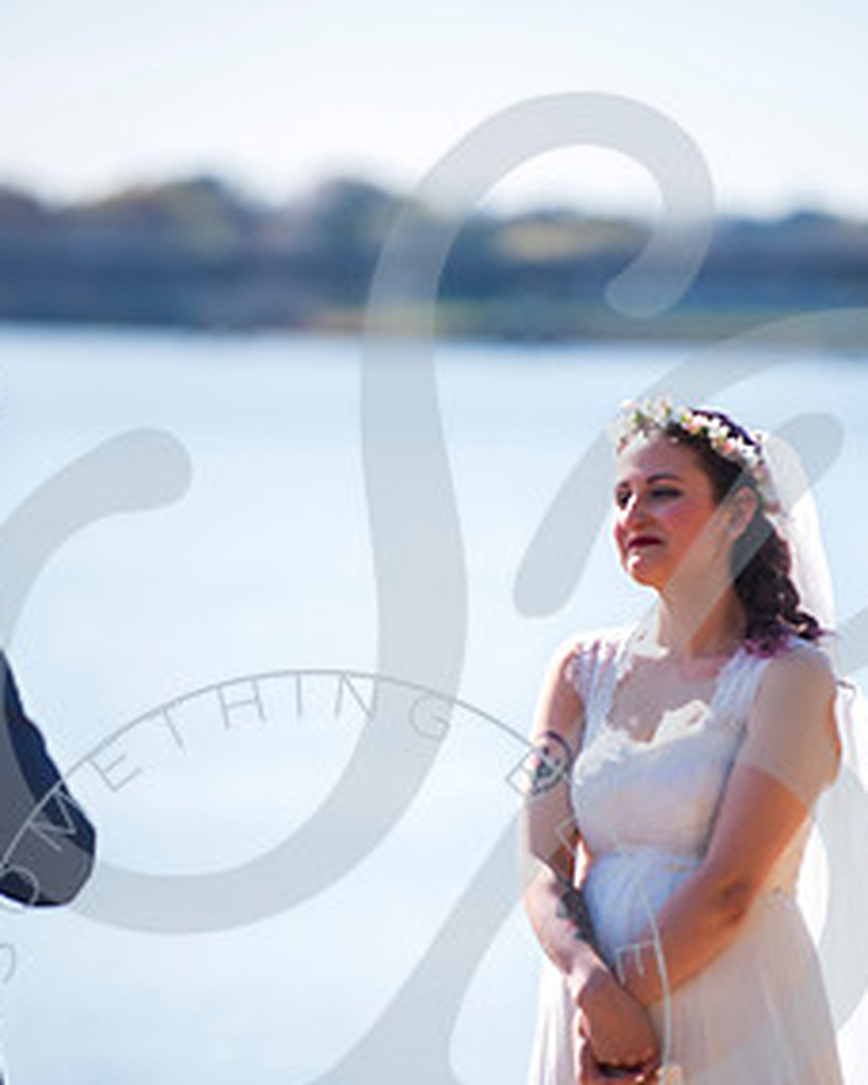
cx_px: 487
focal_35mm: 296
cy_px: 735
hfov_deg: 5.2
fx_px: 9505
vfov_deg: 6.5
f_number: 2.8
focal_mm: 200
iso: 100
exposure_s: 1/1000
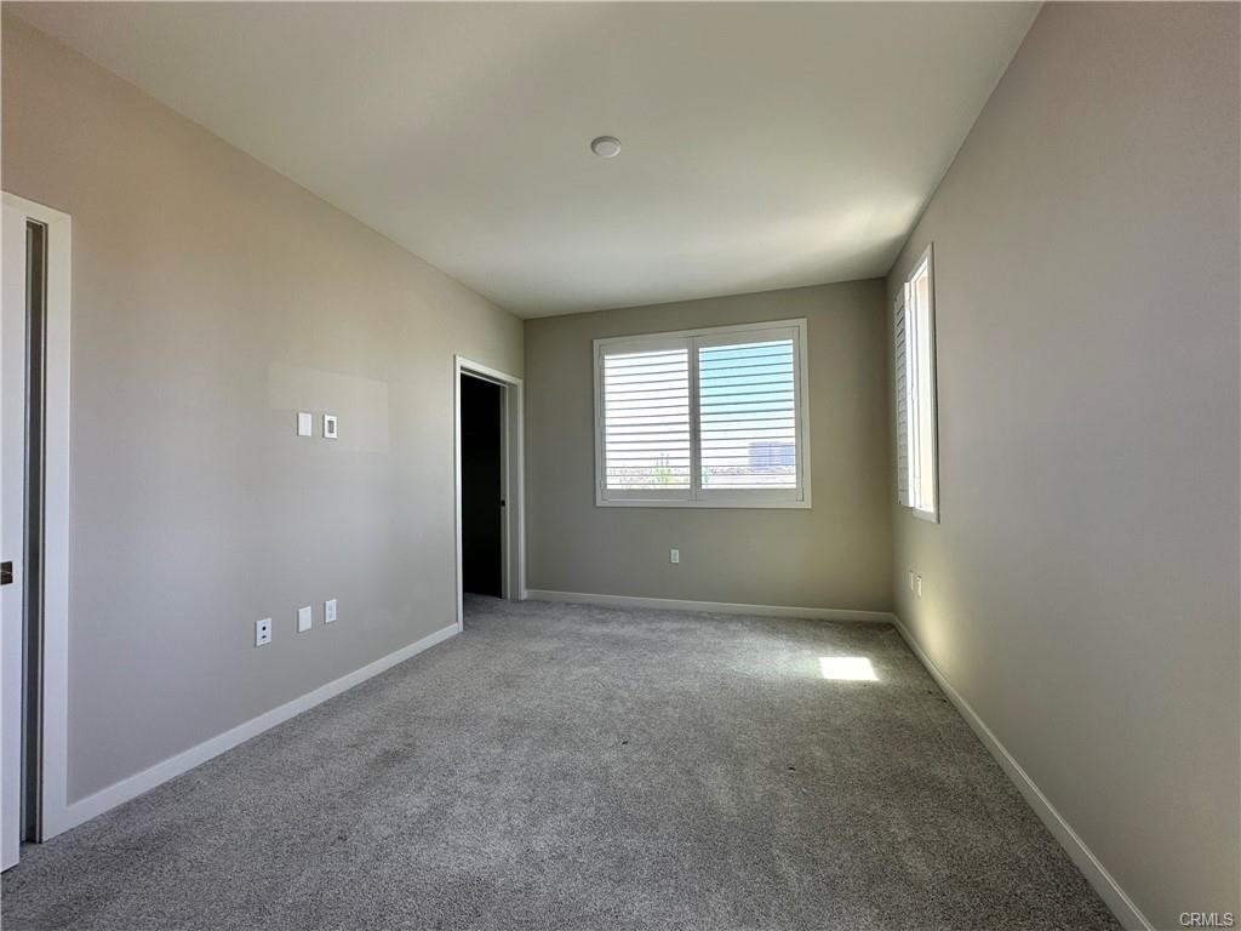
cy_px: 466
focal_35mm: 14
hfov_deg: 102.1
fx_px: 502
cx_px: 620
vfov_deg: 85.7
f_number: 2.2
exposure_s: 1/99
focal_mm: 2.22
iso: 50
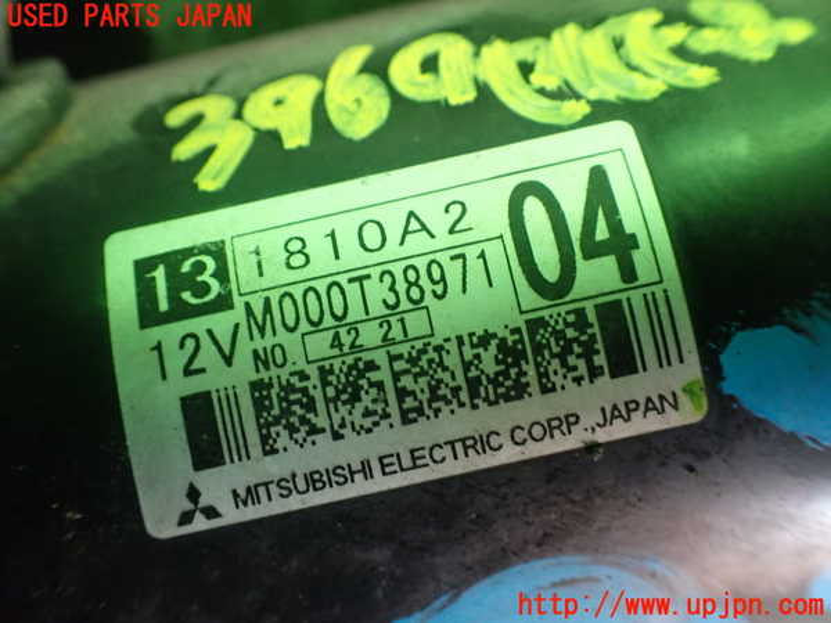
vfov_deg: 46.8
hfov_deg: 60.0
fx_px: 720
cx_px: 416
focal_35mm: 30
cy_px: 312
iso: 800
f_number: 2.3
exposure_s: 1/50
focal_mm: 5.4
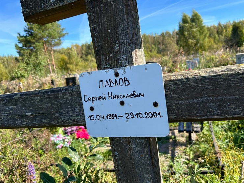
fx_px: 197
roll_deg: +0.5
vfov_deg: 49.7
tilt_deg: -10.6
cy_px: 89
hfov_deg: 63.4
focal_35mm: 28
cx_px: 126
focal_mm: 5.7
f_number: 1.5
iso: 50
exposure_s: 1/1531
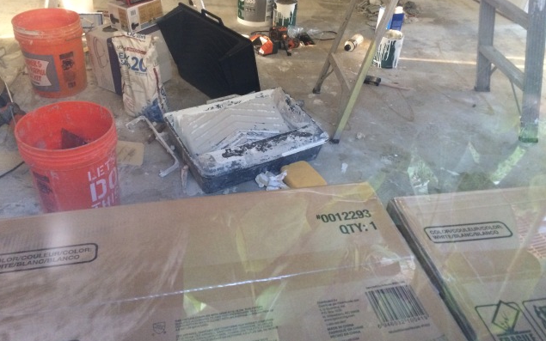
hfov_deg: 61.2
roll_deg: -6.1
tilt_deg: -36.4
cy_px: 141
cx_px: 273
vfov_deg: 40.5
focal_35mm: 31
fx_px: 461
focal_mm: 4.15
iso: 320
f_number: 2.2
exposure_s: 1/20
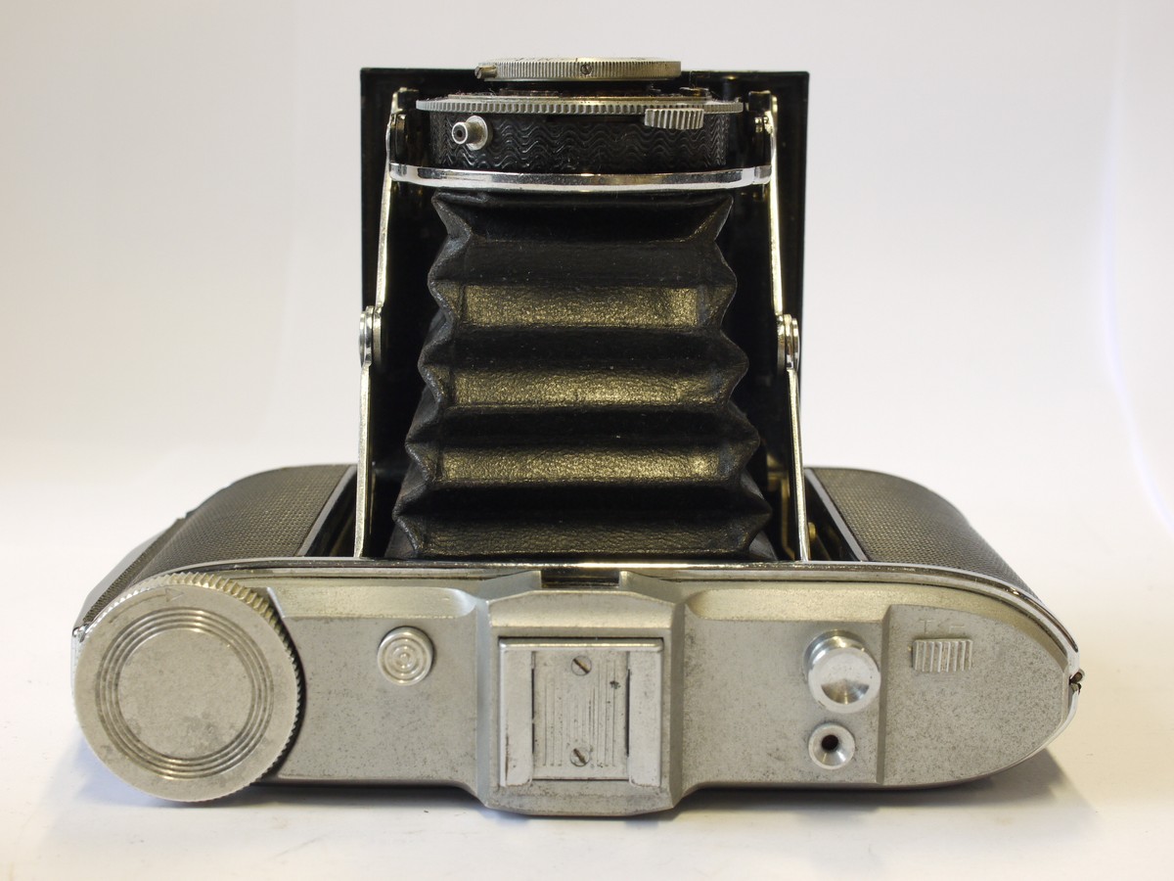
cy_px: 440
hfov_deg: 32.2
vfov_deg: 24.4
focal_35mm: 60
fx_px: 2035
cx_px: 587
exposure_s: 1/15
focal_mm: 30
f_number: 9
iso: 400
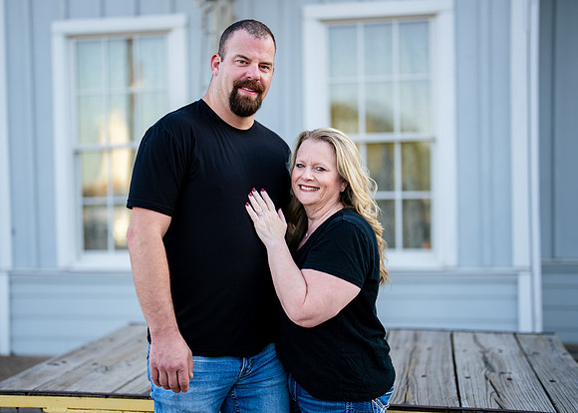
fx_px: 876
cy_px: 209
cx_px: 263
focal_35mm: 53
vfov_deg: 26.5
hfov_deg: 36.5
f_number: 1.2
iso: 100
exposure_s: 1/1250
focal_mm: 50
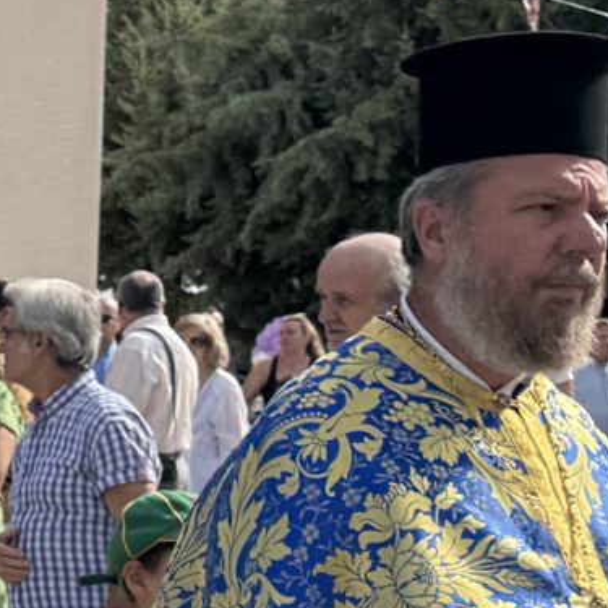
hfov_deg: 10.6
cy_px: 535
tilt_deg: -3.0
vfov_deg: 12.0
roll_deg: +0.2
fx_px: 2881
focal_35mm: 145
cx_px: -783
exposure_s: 1/3096
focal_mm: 6.76
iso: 80
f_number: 1.78
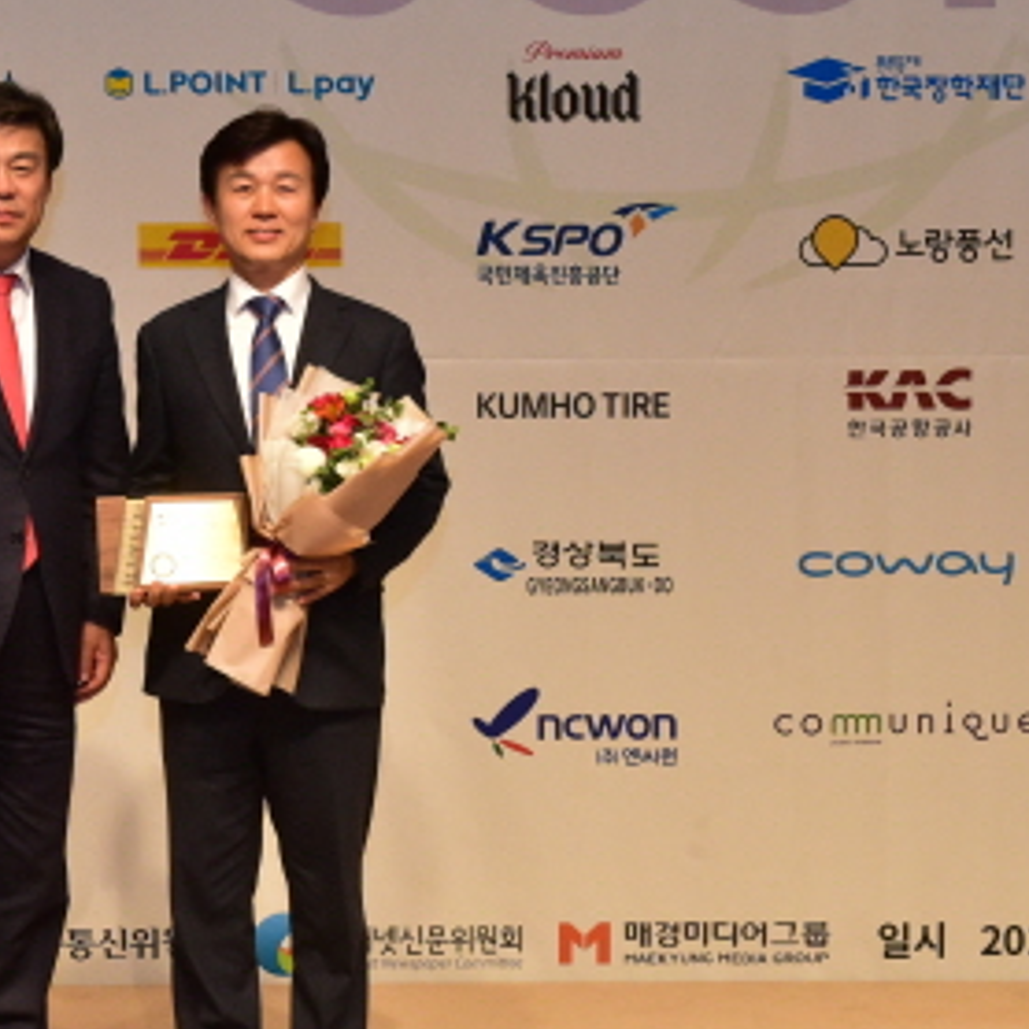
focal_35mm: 88
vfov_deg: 19.7
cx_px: 107
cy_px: 435
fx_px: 2960
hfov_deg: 19.4
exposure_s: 1/250
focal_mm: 48
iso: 8000
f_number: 9
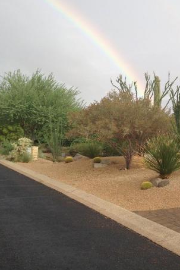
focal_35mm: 58
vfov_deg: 34.4
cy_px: 114
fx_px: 435
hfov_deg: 22.7
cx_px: 167
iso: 50
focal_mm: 4.12
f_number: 2.4
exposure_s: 1/570
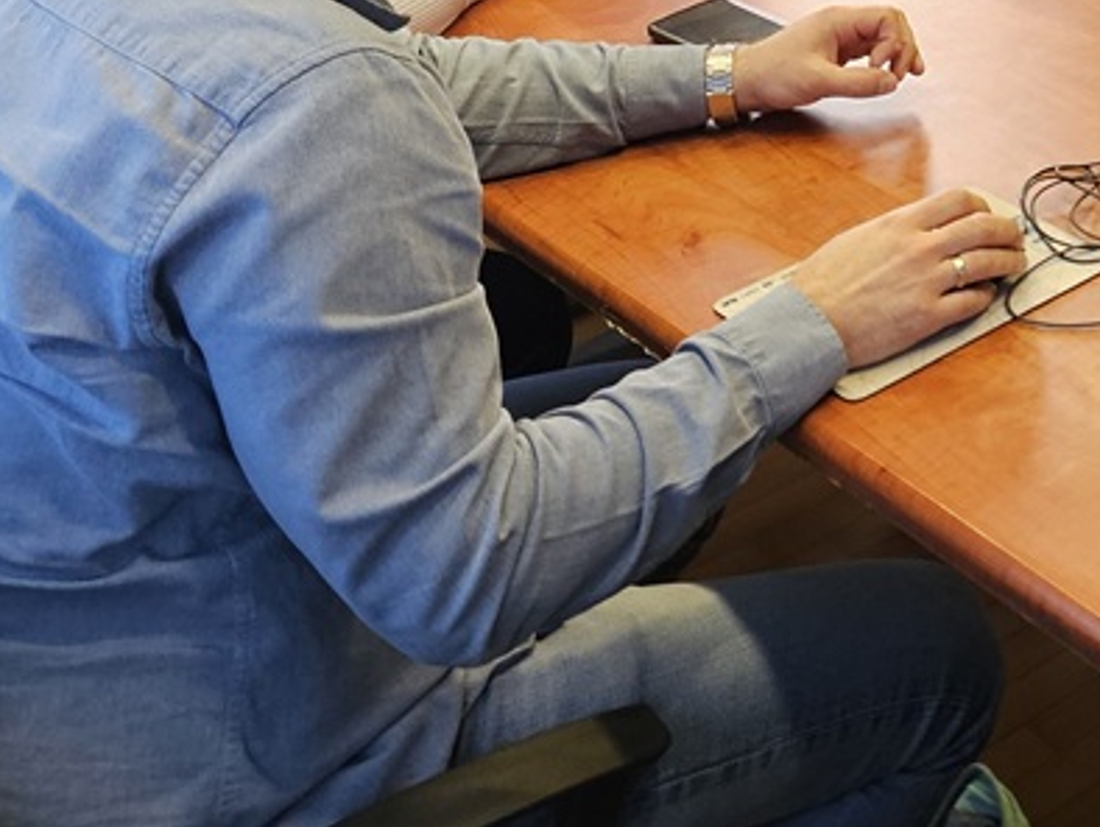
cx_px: 1374
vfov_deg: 19.2
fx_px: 2226
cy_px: -302
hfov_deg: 24.7
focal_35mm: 70
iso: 320
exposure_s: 1/100
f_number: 1.7
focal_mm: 6.3
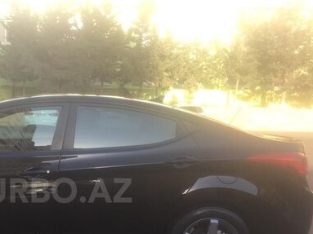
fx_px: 452
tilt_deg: -9.5
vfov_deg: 28.4
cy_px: 190
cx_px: 48
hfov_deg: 36.5
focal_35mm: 50
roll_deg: -2.7
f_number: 2.2
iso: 32
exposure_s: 1/335
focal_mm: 4.15
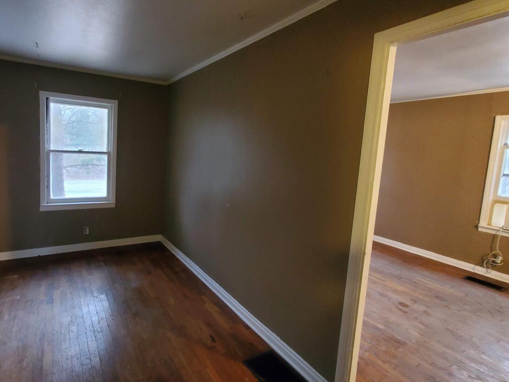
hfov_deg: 88.7
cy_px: 175
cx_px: 183
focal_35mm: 17
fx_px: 250
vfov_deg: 74.6
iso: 800
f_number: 2.2
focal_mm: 1.8
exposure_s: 1/12
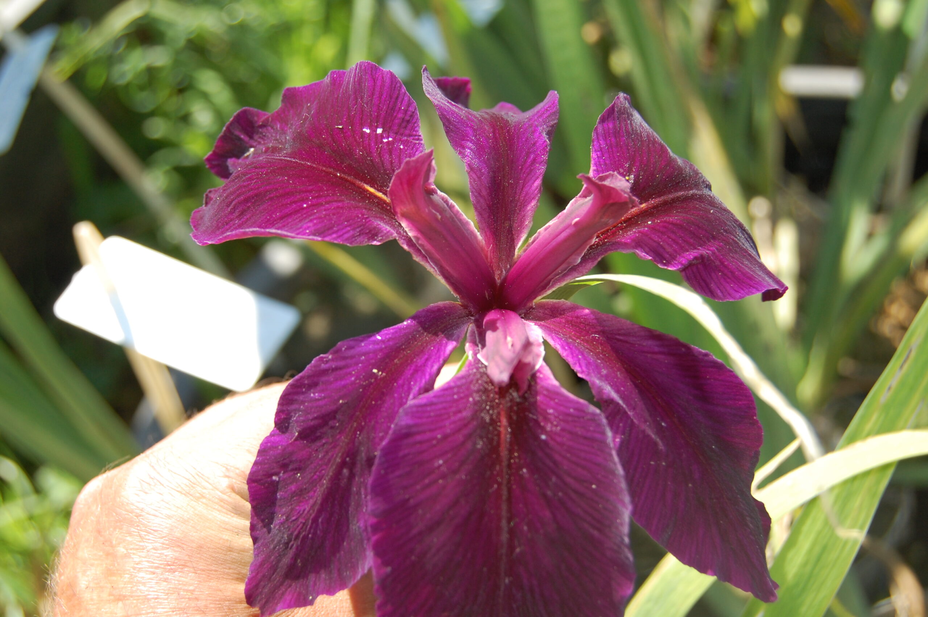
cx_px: 464
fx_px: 1313
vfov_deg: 26.4
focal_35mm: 51
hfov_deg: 38.9
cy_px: 308
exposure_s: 1/500
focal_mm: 34
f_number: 5.6
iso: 400
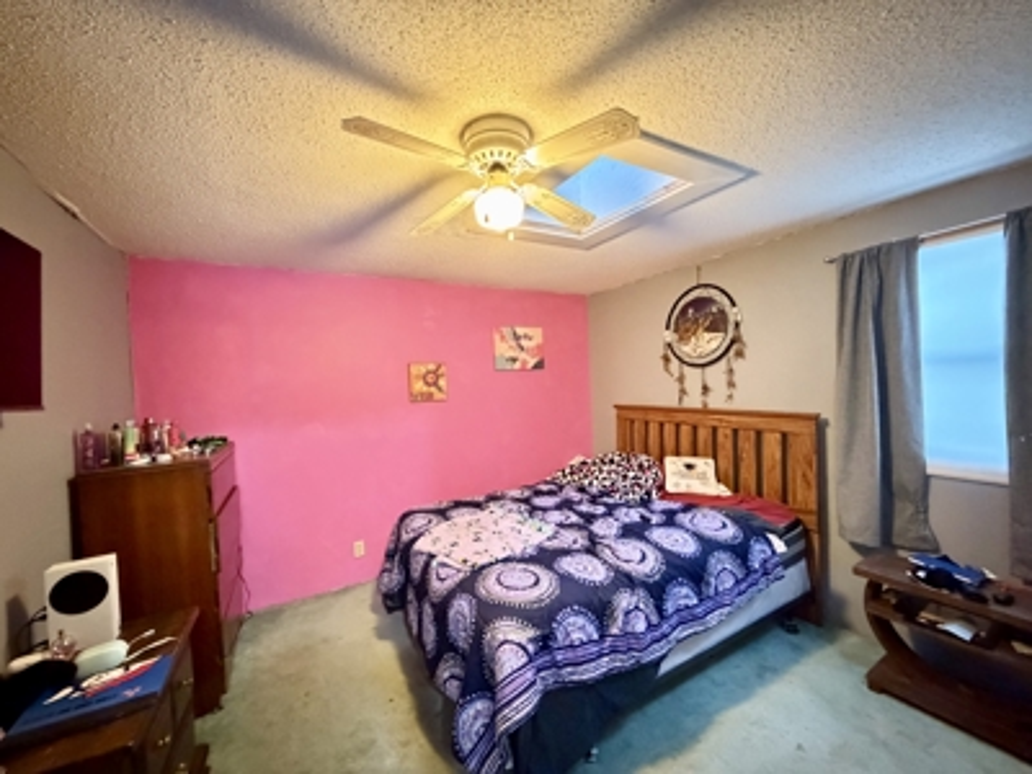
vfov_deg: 85.7
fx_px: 417
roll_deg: +2.4
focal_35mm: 14
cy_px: 387
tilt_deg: -0.9
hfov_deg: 102.1
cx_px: 516
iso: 2500
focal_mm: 2.22
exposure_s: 1/24
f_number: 2.2
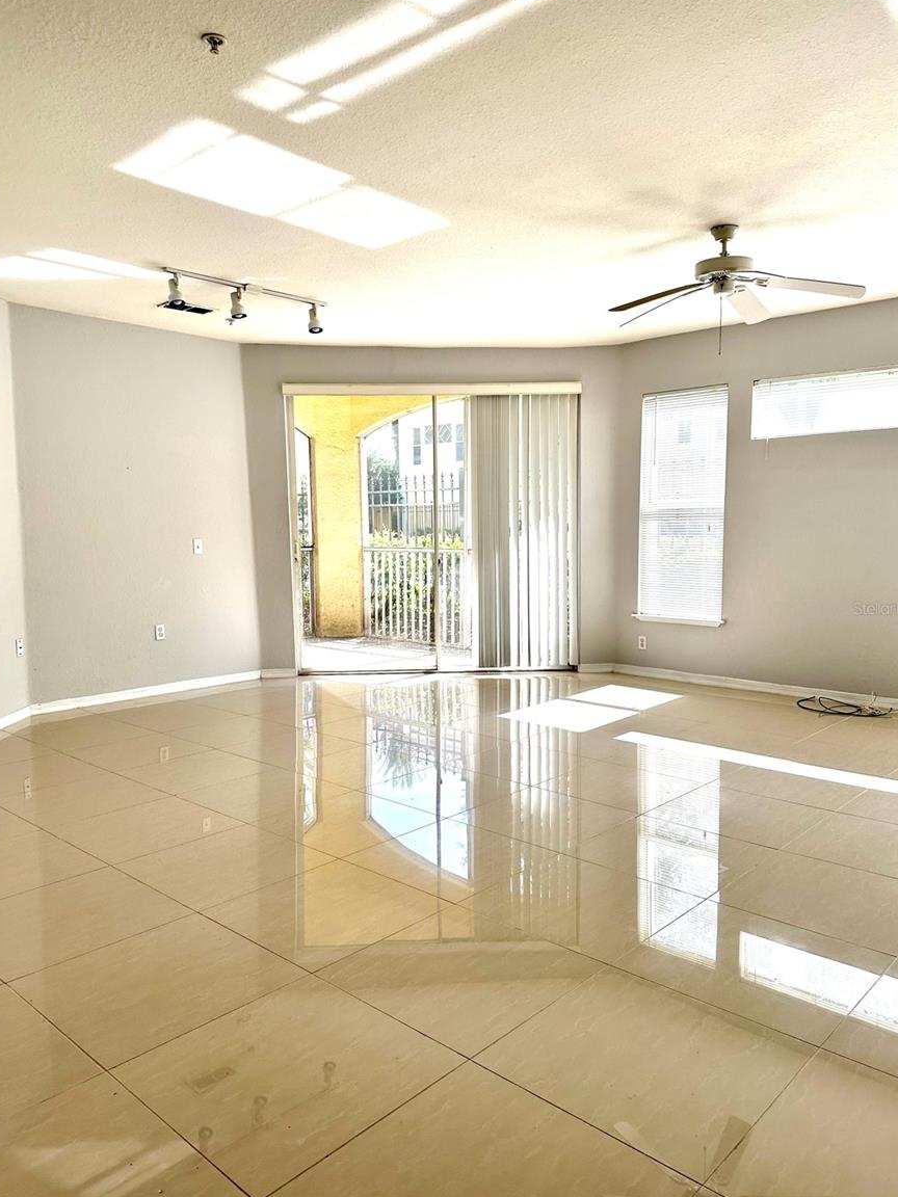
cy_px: 608
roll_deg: -1.2
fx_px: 865
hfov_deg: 54.9
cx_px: 459
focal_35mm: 25
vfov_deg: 69.4
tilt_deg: -5.3
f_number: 1.78
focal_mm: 6.86
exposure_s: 1/506
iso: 80
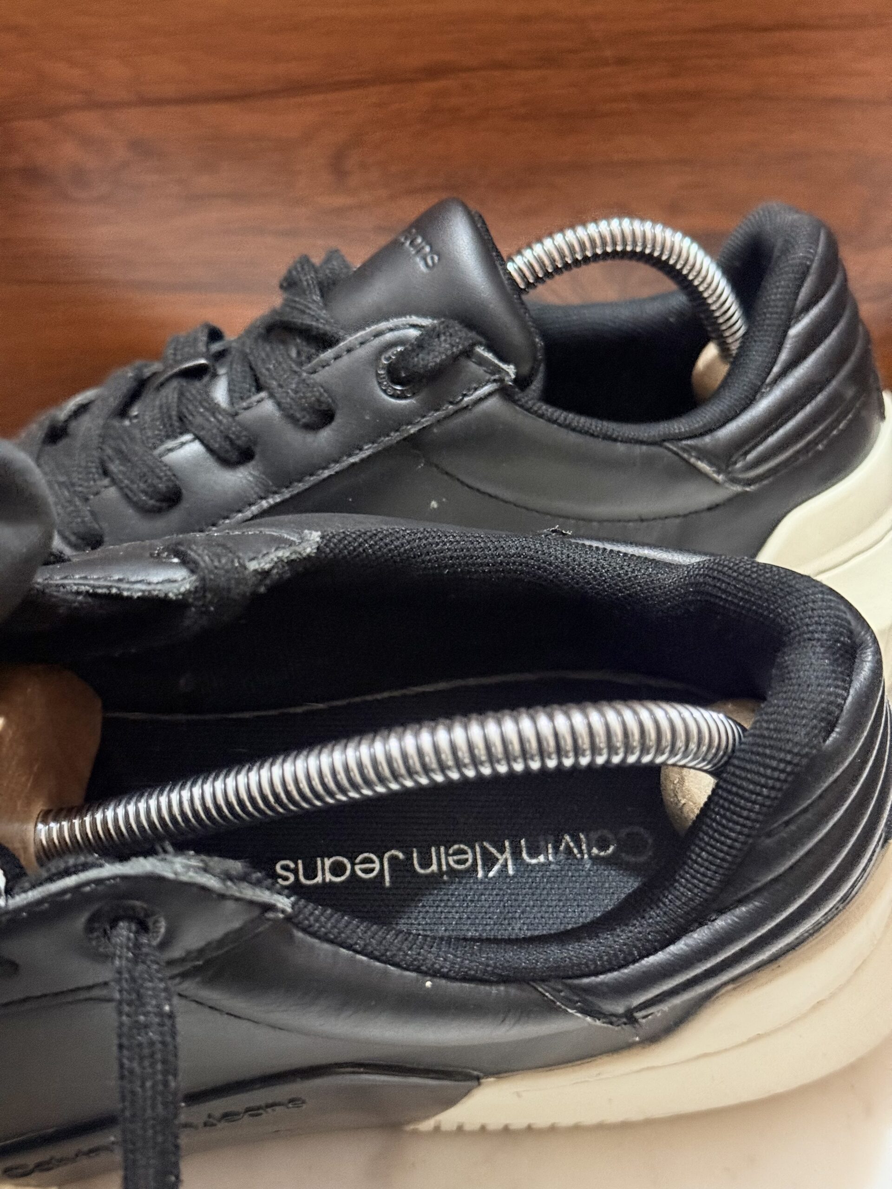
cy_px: 594
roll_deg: +3.2
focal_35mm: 48
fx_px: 1649
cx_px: 446
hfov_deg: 30.3
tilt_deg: -36.1
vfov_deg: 39.7
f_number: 1.78
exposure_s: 1/33
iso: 400
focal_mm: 6.76
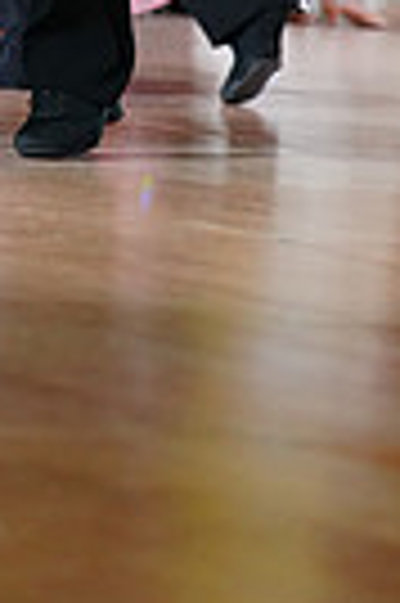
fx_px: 5564
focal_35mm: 333
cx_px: -254
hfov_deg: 4.1
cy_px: -626
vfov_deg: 6.0
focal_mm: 77
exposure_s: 1/400
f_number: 2.8
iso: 2000
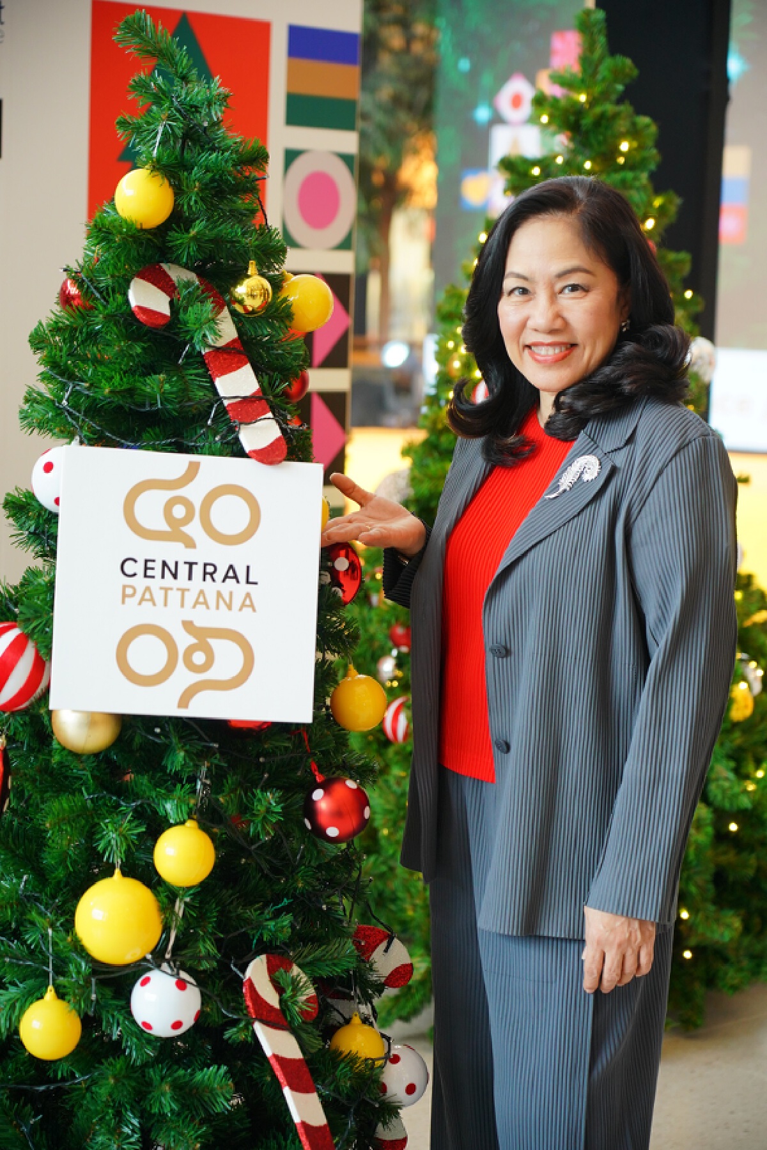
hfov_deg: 16.7
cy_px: 575
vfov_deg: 24.8
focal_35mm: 82
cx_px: 384
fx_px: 2620
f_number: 4
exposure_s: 1/125
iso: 1600
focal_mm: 82
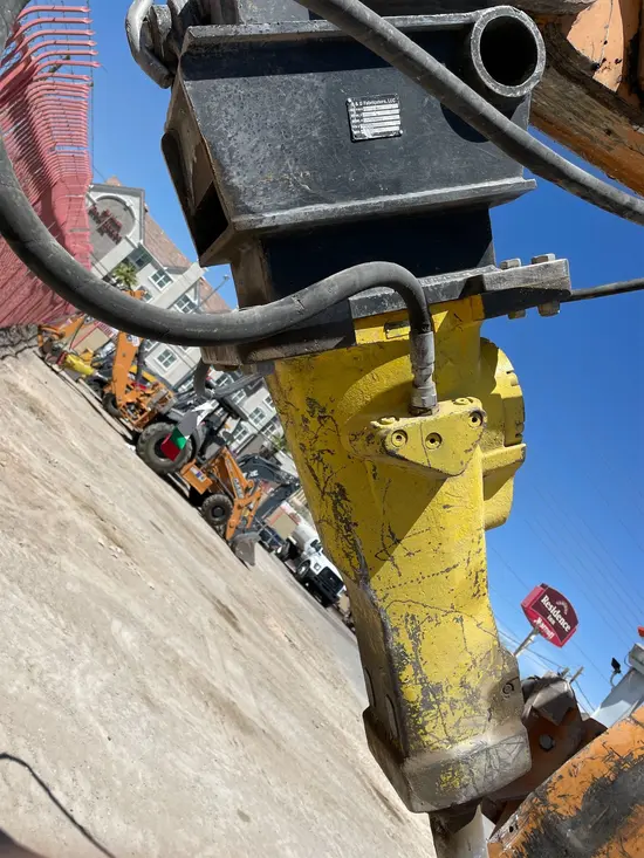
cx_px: 322
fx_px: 645
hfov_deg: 53.1
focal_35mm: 26
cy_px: 429
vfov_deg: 67.3
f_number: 1.6
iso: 50
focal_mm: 4.2
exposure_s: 1/6494
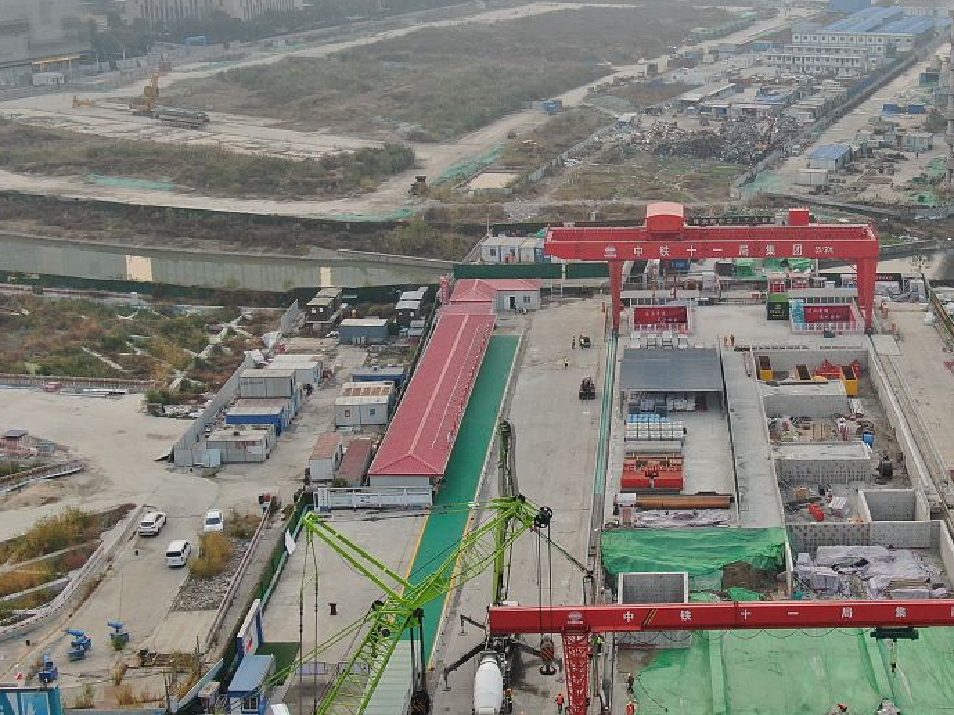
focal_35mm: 61
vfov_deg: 24.0
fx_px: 1680
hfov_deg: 31.3
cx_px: 680
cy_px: 342
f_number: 3.3
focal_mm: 5.94
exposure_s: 1/60
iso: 100
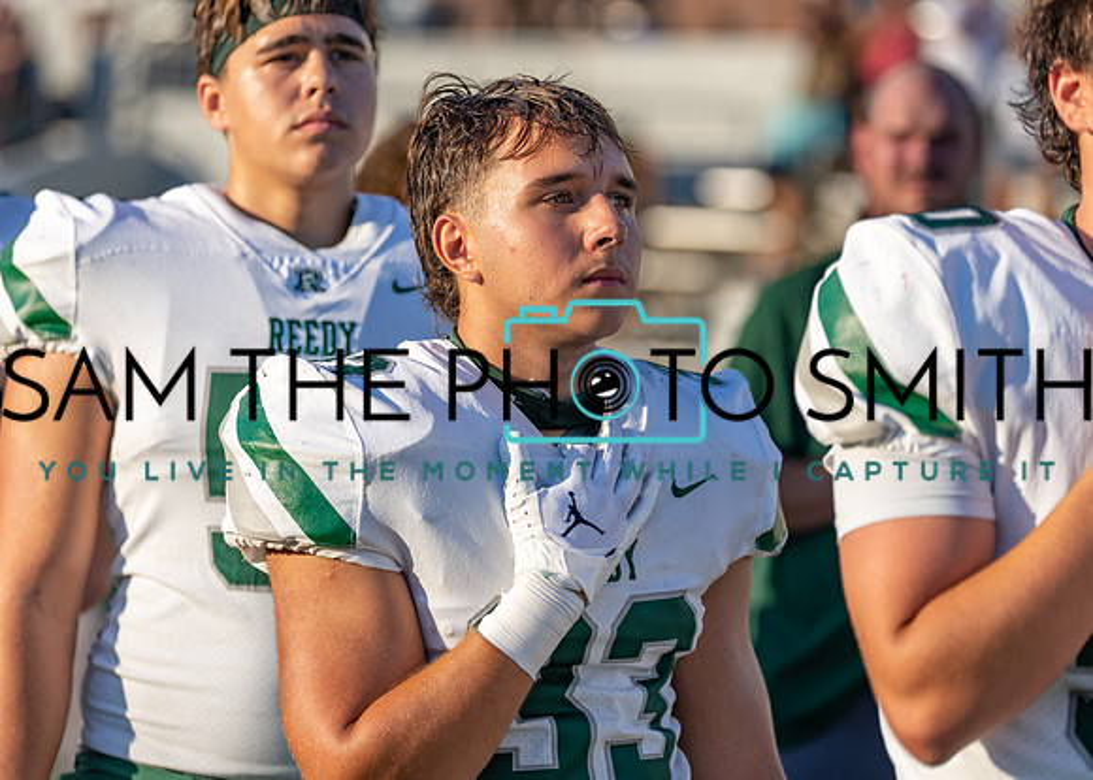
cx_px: 535
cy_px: 351
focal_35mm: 146
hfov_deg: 13.7
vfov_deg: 9.8
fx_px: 4539
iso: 100
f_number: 2.8
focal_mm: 127
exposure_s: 1/1600
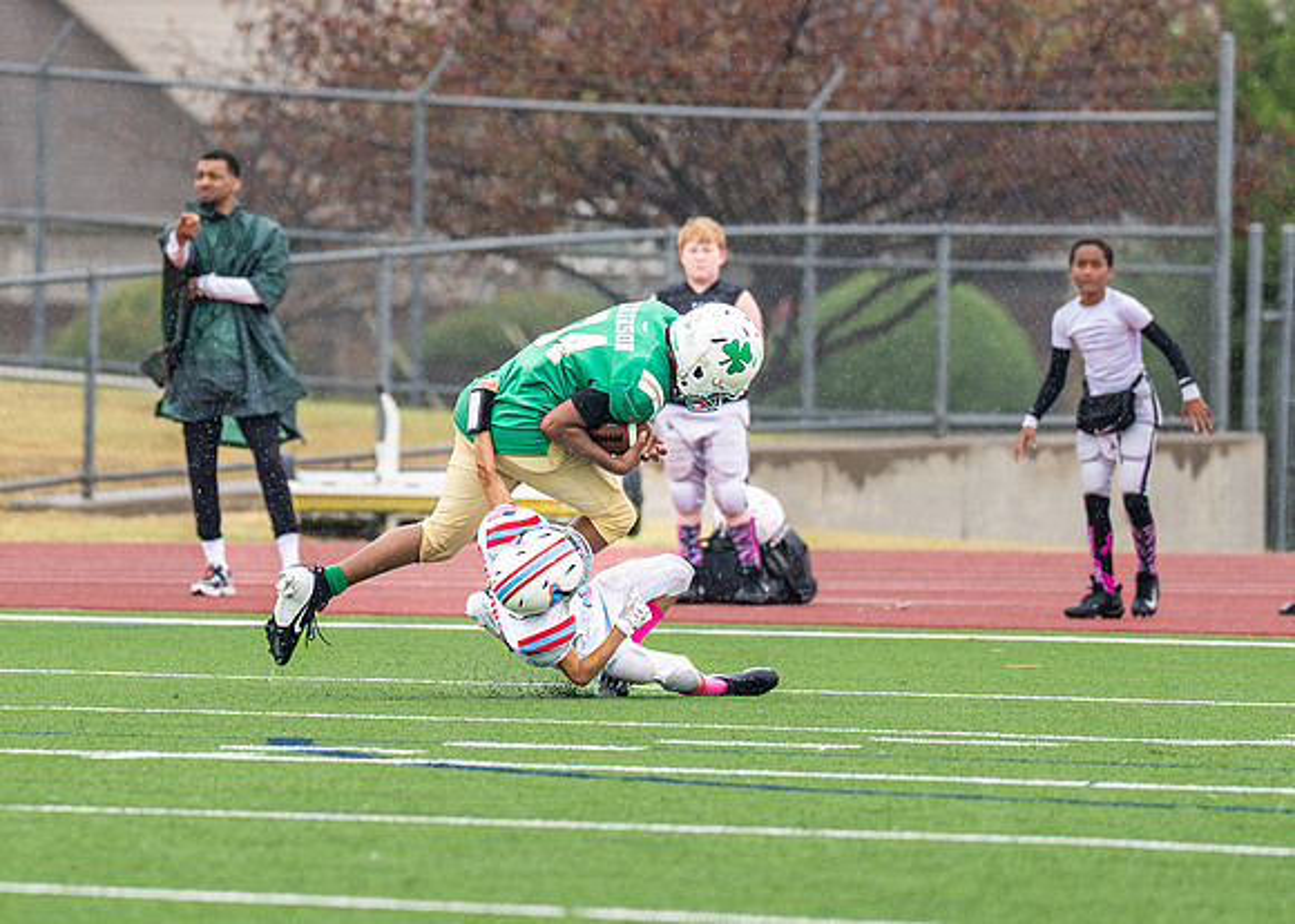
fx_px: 20621
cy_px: 377
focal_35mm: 561
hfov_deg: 3.6
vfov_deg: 2.6
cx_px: 484
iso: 400
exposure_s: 1/1000
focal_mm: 200
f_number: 2.8
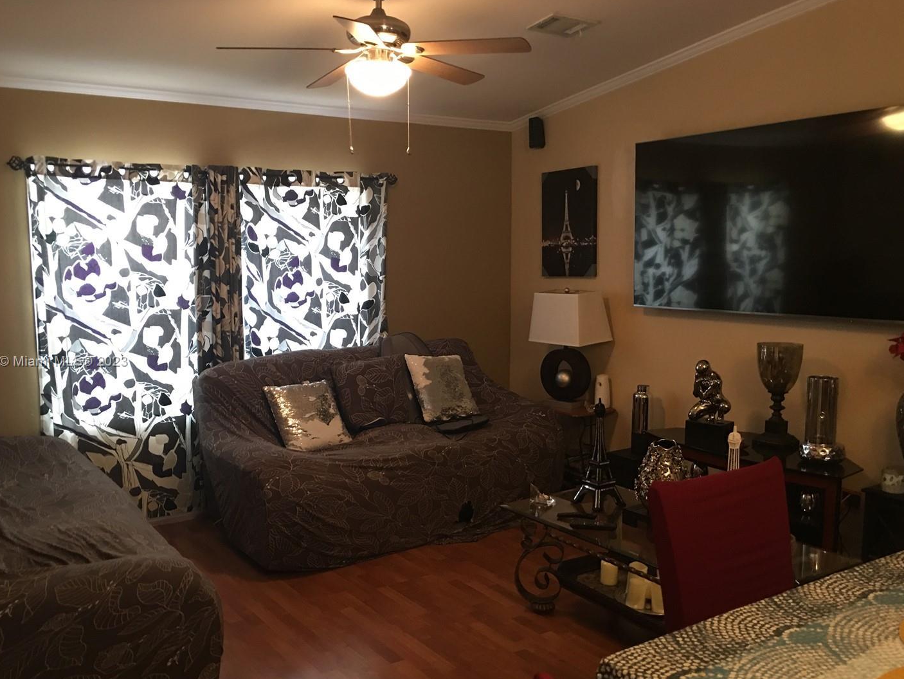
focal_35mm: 33
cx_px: 436
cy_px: 362
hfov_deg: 55.3
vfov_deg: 42.9
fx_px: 862
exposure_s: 1/8
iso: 80
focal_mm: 4.15
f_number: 2.2
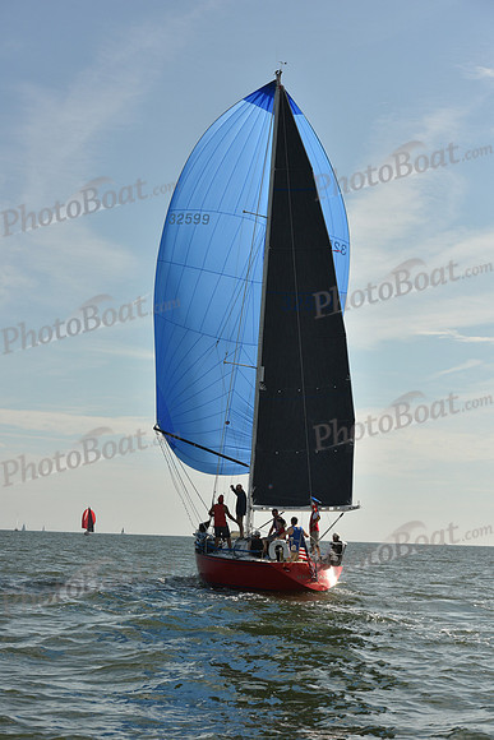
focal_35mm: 70
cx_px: 247
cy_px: 370
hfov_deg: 19.5
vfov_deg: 28.8
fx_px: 1440
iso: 320
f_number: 10
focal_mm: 70
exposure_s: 1/1600
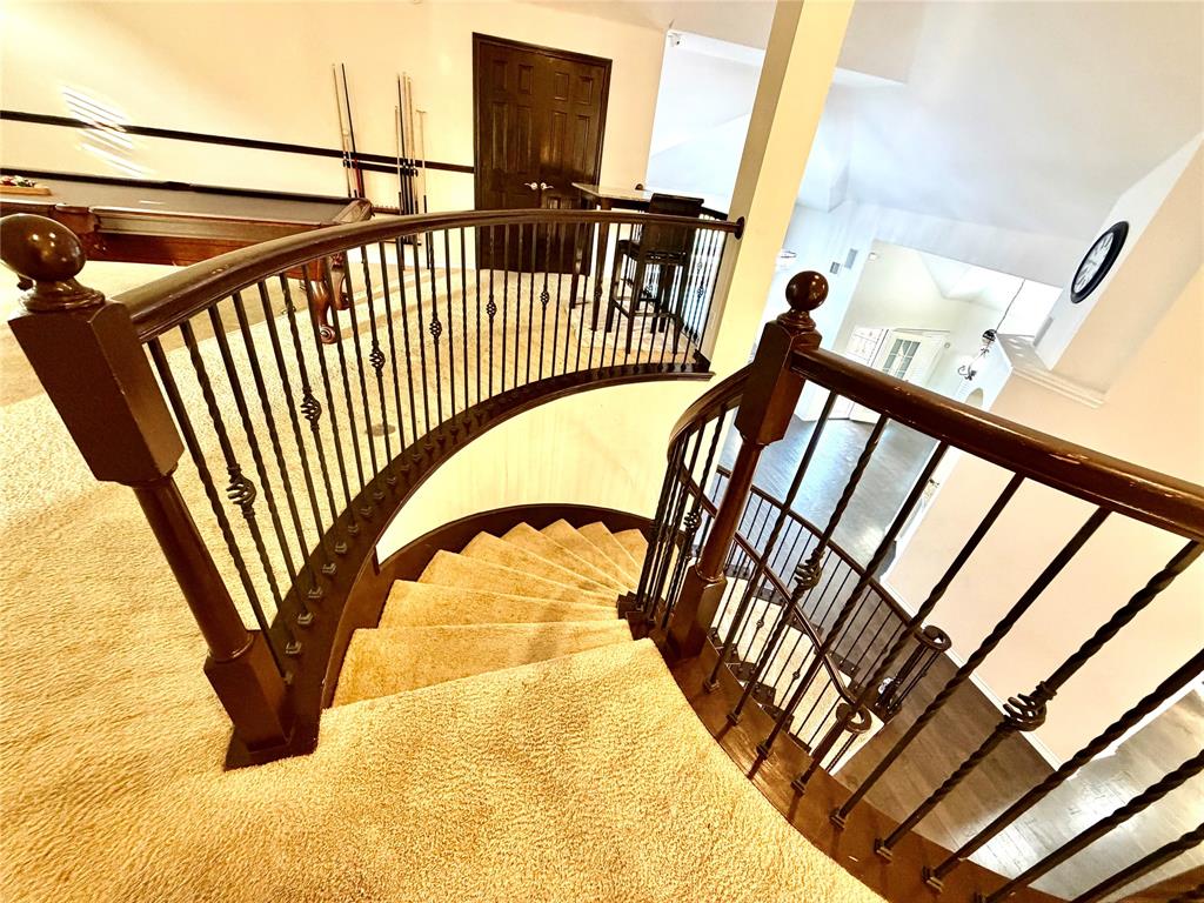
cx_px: 602
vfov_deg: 85.7
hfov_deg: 102.1
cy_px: 452
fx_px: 487
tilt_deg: -31.5
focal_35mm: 14
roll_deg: -7.0
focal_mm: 2.22
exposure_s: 1/60
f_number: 2.2
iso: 400
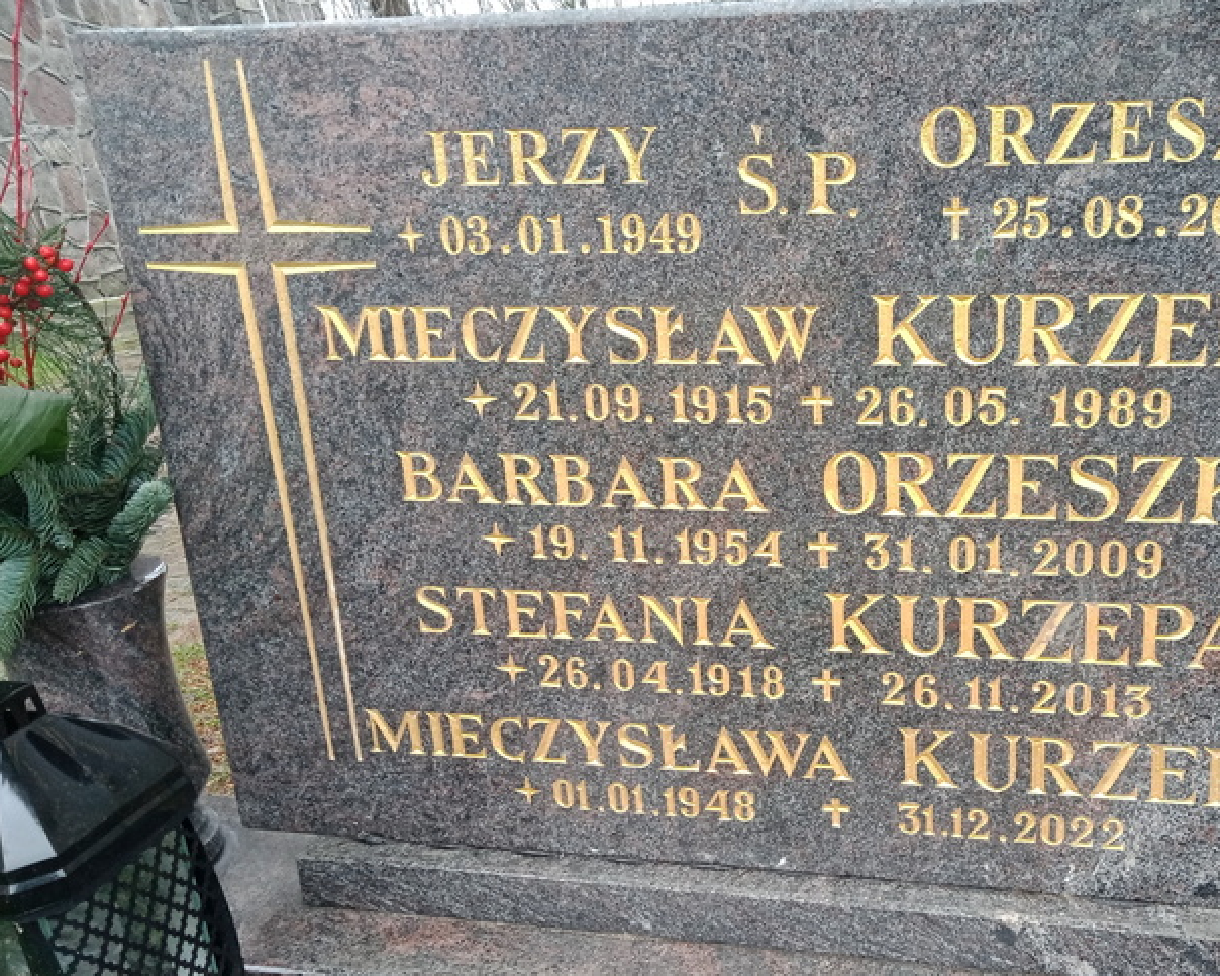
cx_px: 796
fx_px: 1372
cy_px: 568
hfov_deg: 47.3
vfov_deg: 39.0
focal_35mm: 38
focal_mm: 3.37
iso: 182
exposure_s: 1/33.3
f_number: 2.2
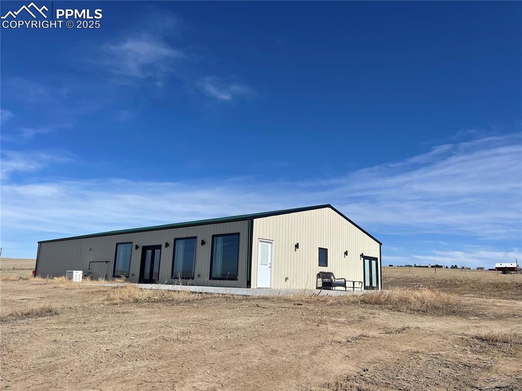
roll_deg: -1.4
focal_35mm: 26
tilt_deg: +11.4
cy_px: 196
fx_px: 392
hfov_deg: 67.3
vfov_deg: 53.0
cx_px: 261
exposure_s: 1/6250
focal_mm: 5.1
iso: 32
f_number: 1.6
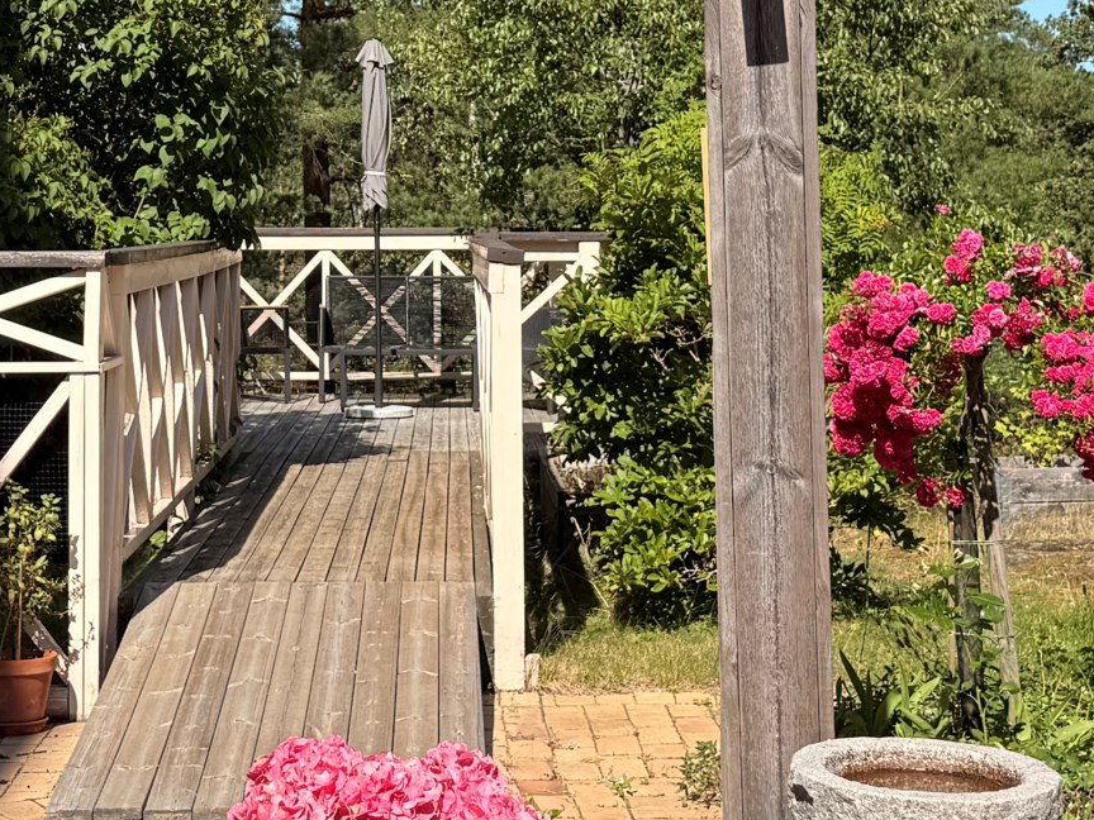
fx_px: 2528
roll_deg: -0.2
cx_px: 409
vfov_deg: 18.3
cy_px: 208
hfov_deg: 24.3
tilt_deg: +0.9
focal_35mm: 80
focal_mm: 6.76
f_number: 1.78
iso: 80
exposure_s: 1/3759
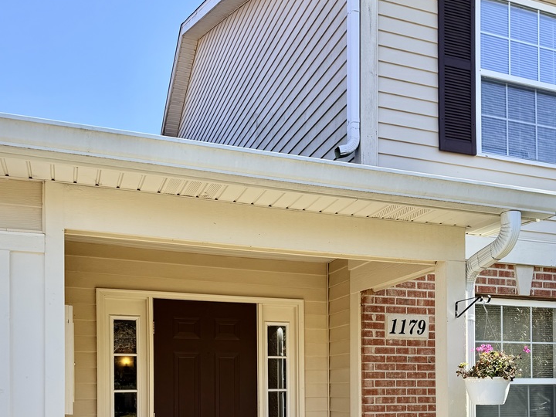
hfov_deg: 51.3
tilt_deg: +0.9
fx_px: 578
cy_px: 378
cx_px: 288
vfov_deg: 37.0
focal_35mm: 36
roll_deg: +0.2
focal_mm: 6.76
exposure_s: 1/1653
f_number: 1.78
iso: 80
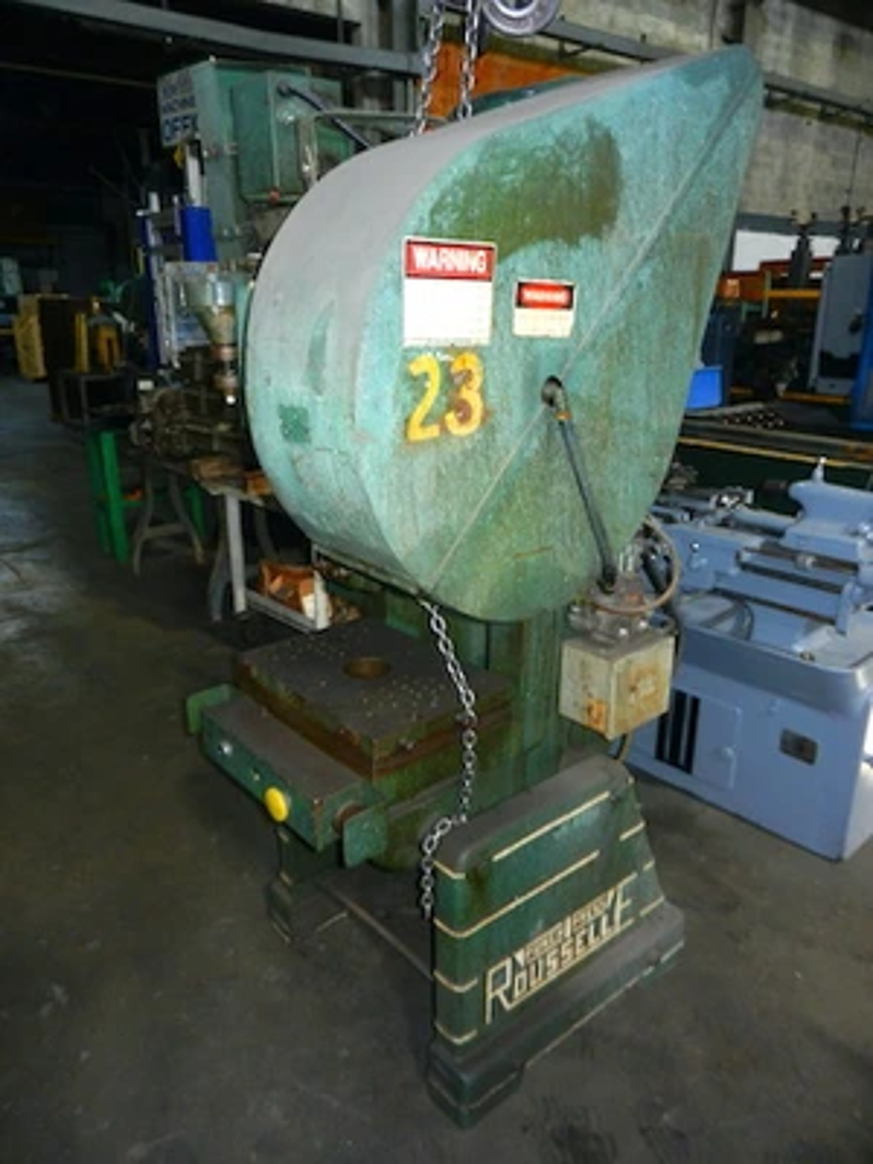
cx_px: 436
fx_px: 841
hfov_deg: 54.9
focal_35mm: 25
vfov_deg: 69.4
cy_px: 582
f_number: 3.5
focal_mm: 4.5
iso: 250
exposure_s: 1/30
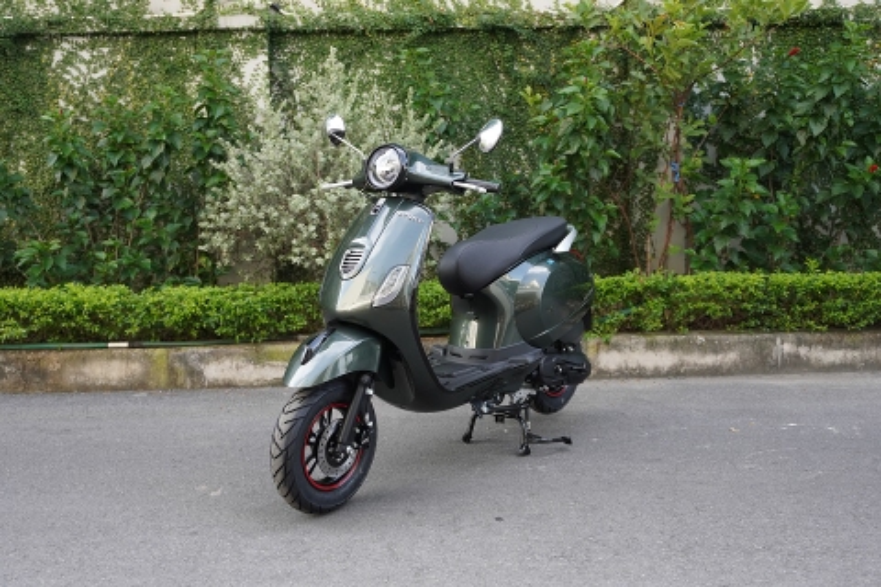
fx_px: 771
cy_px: 294
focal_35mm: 32
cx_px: 440
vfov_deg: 41.7
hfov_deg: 59.5
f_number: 4
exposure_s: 1/160
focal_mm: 21
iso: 400
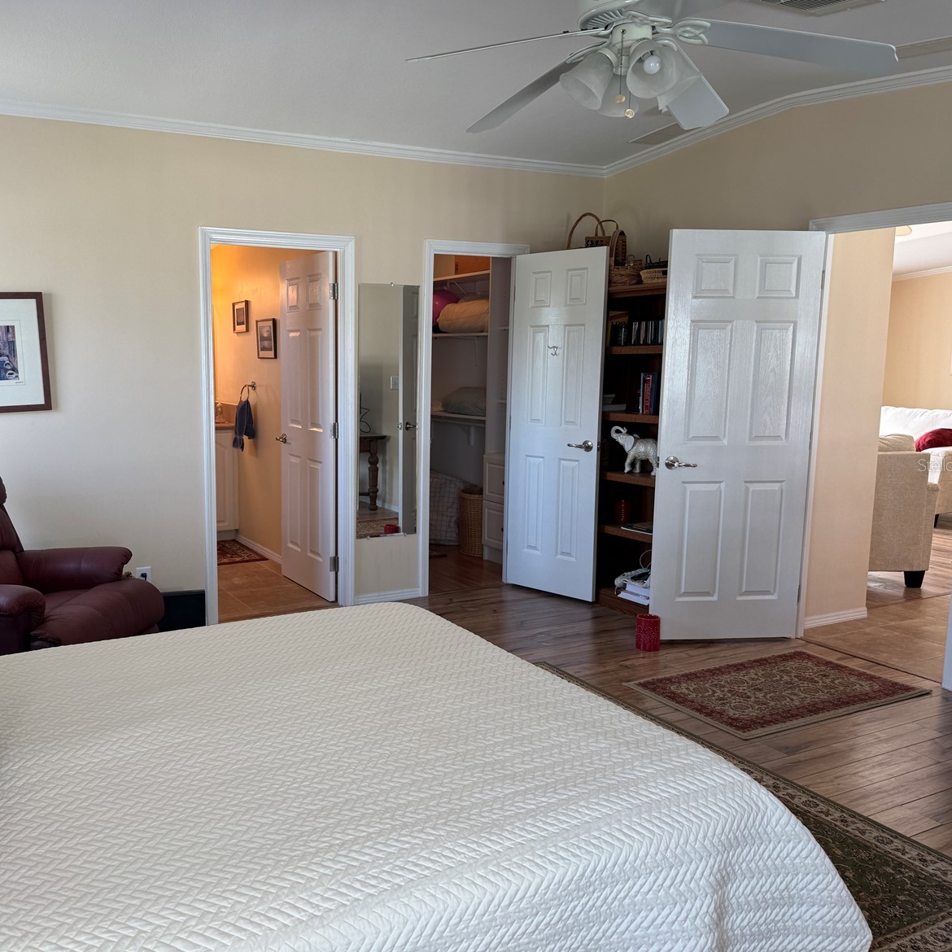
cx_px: 343
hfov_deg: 54.8
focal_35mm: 29
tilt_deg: -7.8
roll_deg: -1.0
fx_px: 902
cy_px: 465
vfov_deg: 55.6
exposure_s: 1/120
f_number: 1.78
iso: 80
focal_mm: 6.76
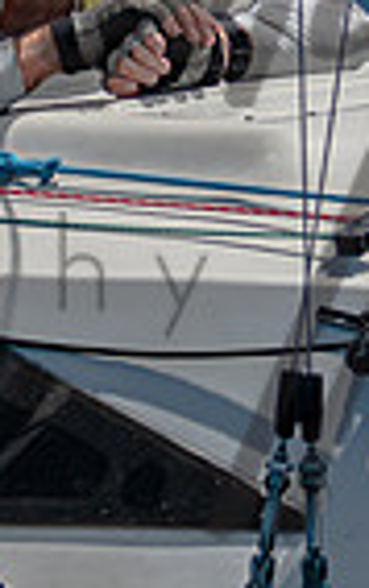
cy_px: -35
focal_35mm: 778
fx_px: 12493
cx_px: 25
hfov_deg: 1.7
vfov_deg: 2.7
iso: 200
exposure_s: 1/2000
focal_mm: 125
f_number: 5
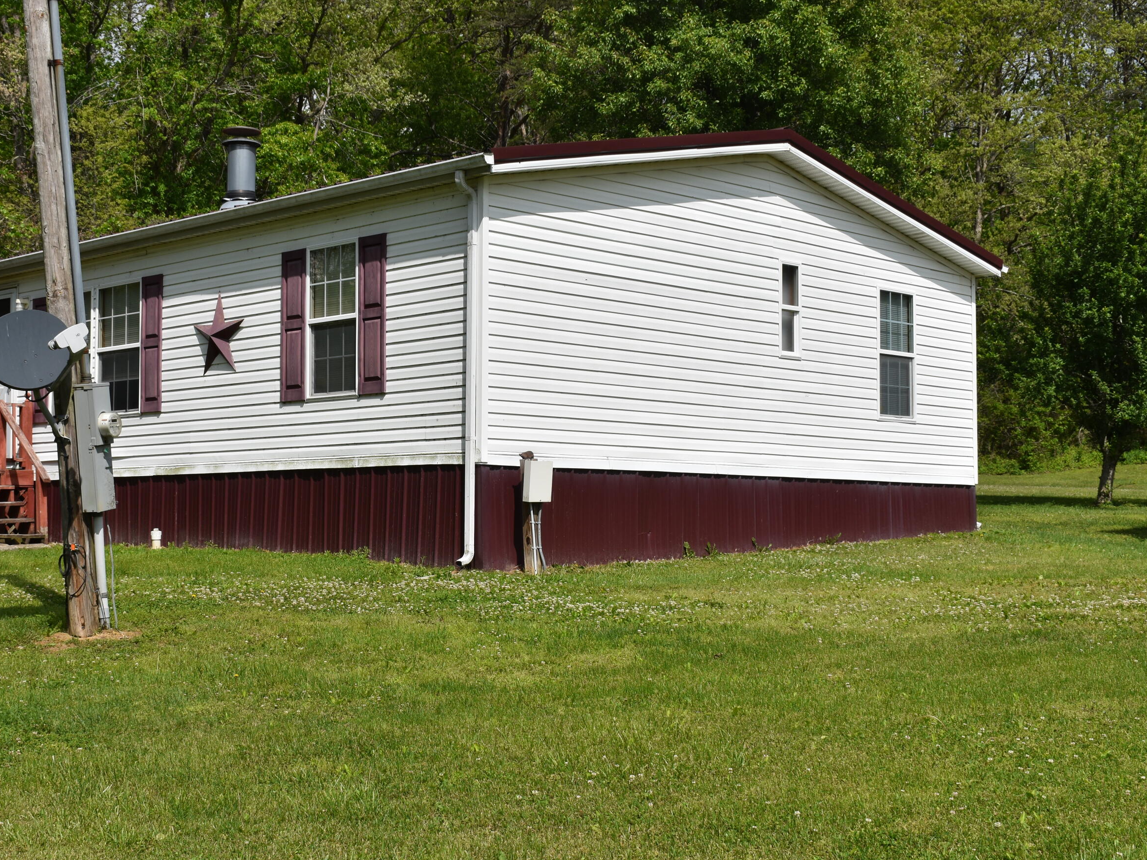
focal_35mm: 52
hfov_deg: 36.7
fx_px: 1723
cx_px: 458
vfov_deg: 28.0
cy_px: 477
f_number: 10
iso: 100
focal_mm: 28
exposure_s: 1/400
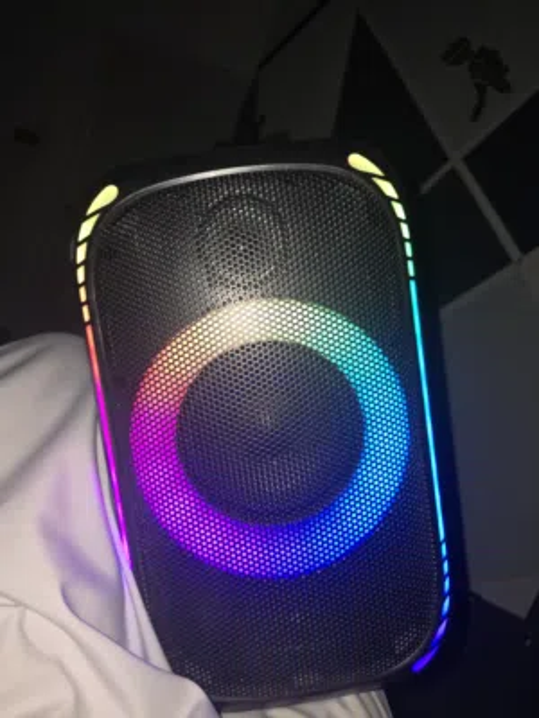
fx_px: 478
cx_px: 270
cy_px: 359
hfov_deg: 58.9
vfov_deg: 73.9
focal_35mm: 23
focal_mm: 6.3
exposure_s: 1/20
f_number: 1.7
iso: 125
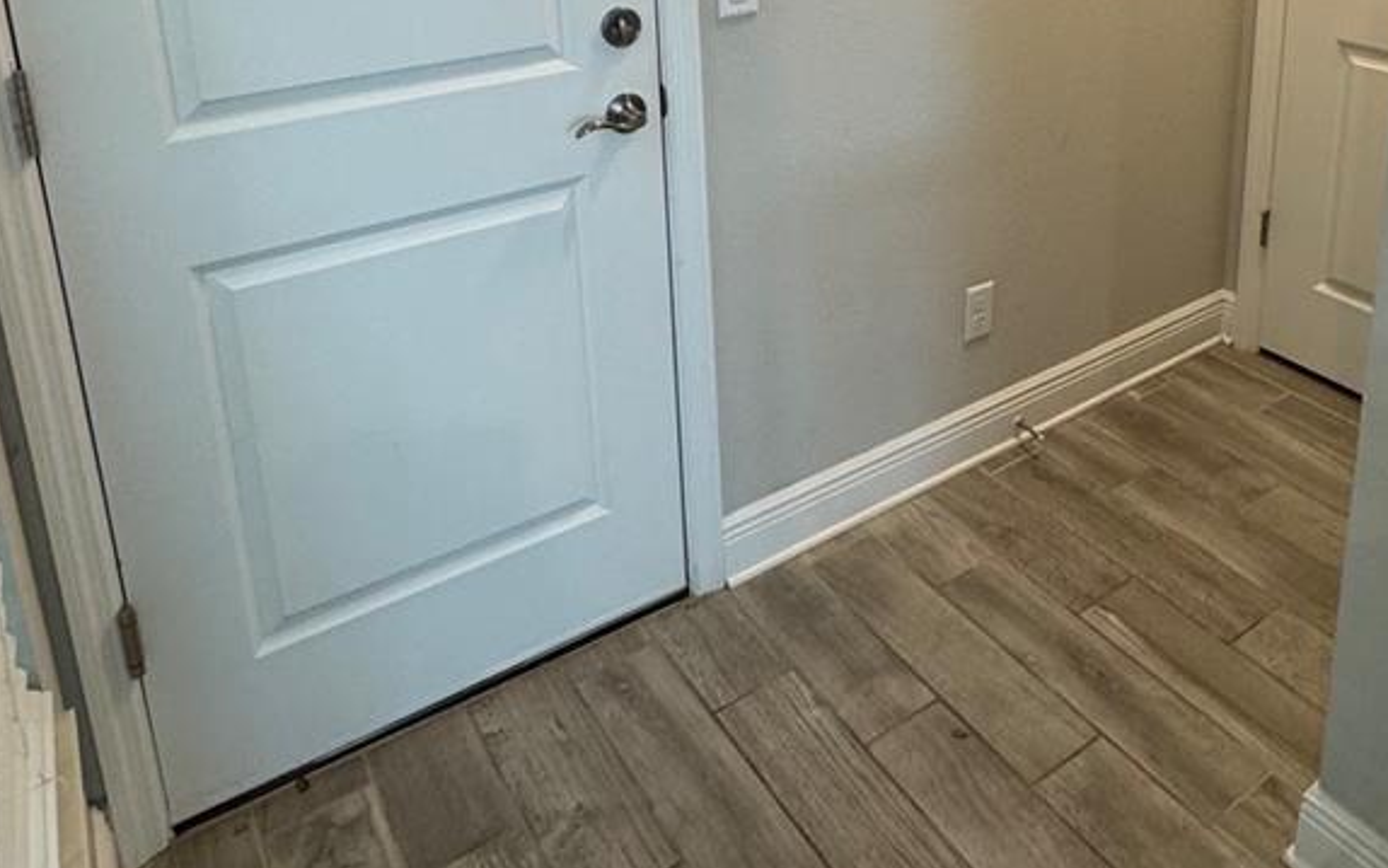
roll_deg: +2.0
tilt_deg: -14.5
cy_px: 36
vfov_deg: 37.1
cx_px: 878
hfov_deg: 60.3
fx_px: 1173
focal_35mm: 31
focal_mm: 2.22
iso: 200
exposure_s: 1/60
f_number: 2.2
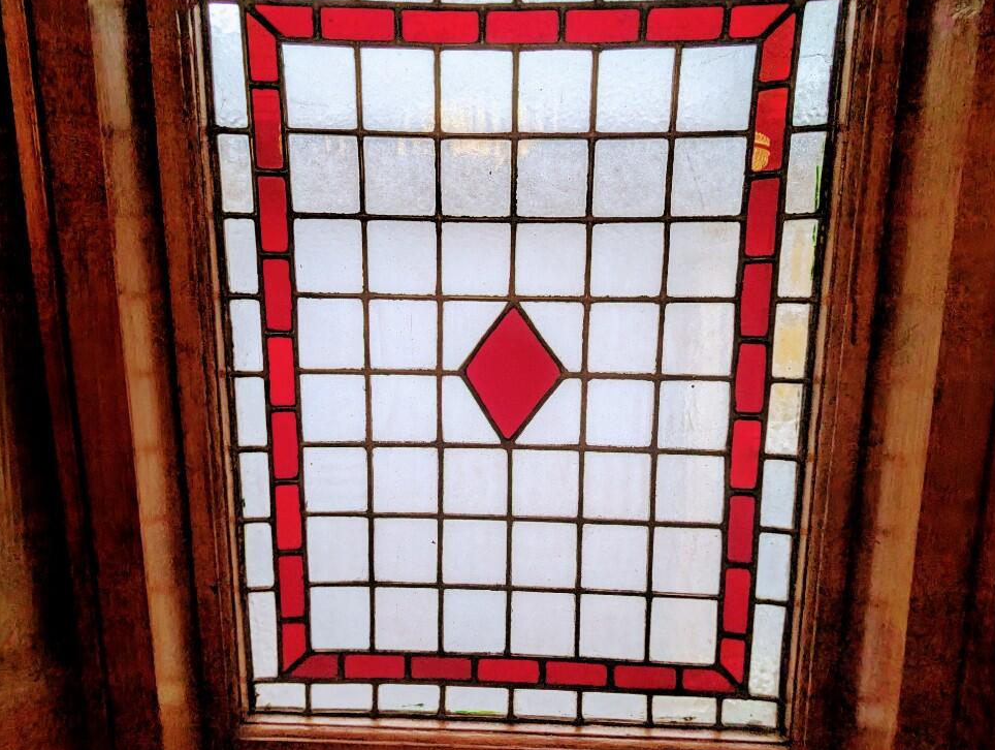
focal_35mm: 17
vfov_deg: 74.9
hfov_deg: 90.9
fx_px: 489
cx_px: 478
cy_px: 382
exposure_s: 1/100
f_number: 2.2
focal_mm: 2.35
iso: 265
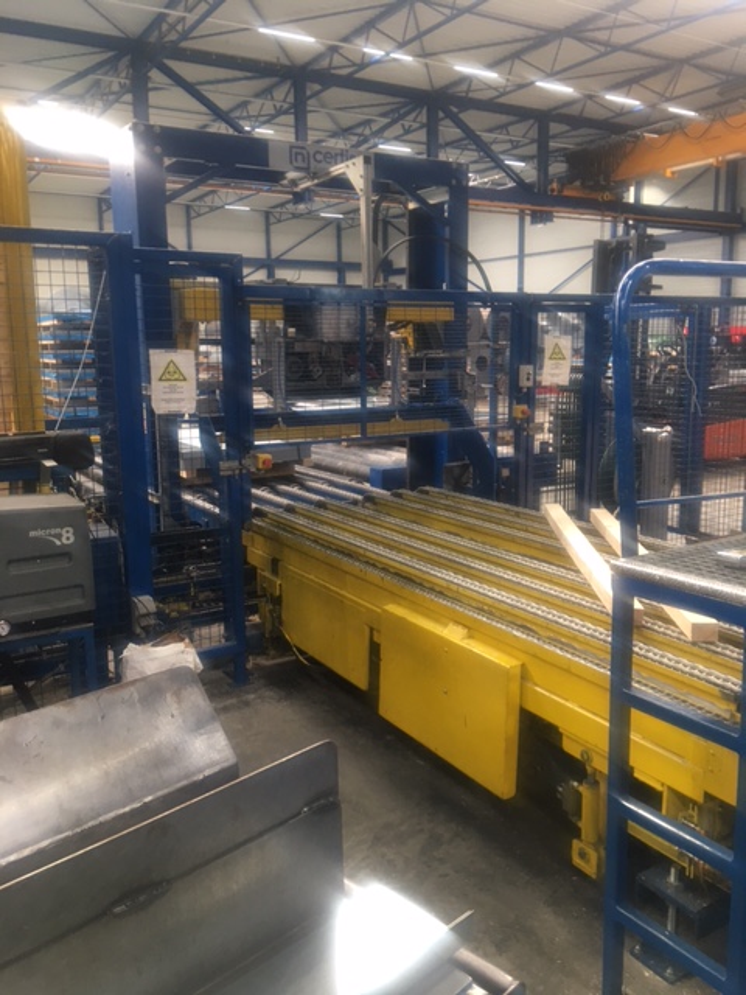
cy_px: 498
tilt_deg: -7.5
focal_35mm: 29
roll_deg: +1.1
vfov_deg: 61.7
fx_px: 833
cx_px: 373
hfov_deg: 48.2
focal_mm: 4.15
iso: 40
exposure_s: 1/17
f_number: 2.2
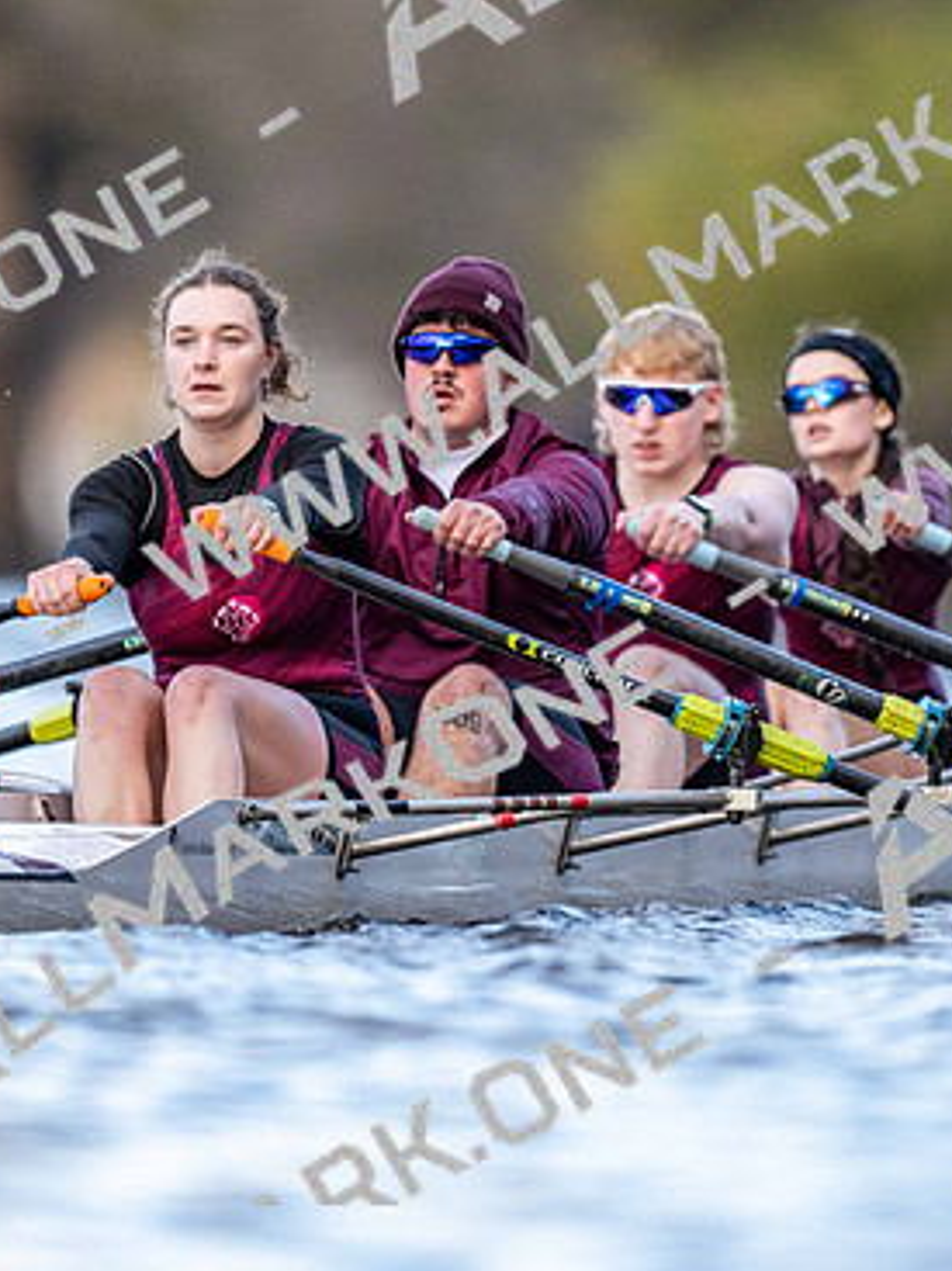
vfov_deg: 2.2
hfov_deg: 1.6
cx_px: 571
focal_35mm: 912
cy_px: 611
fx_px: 33462
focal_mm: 600
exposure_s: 1/2500
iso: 2000
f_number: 4
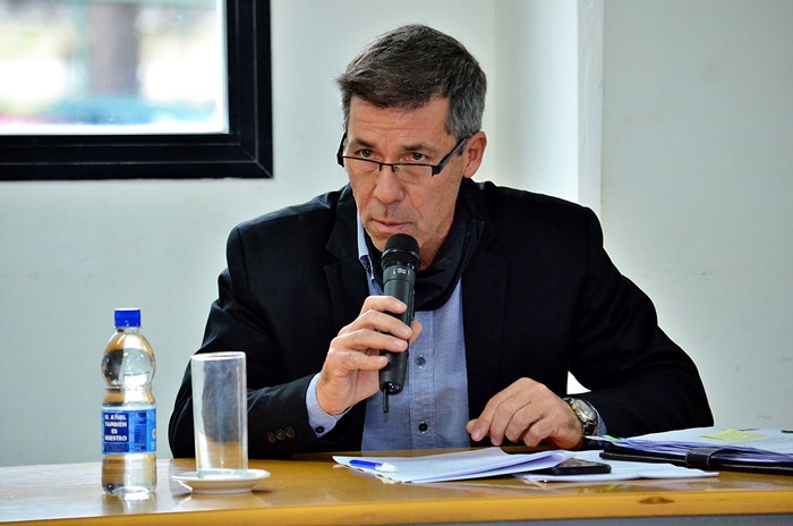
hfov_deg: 7.4
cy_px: 263
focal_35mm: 278
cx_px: 396
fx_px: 6102
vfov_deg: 4.9
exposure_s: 1/100
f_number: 6.3
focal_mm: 185
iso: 3200
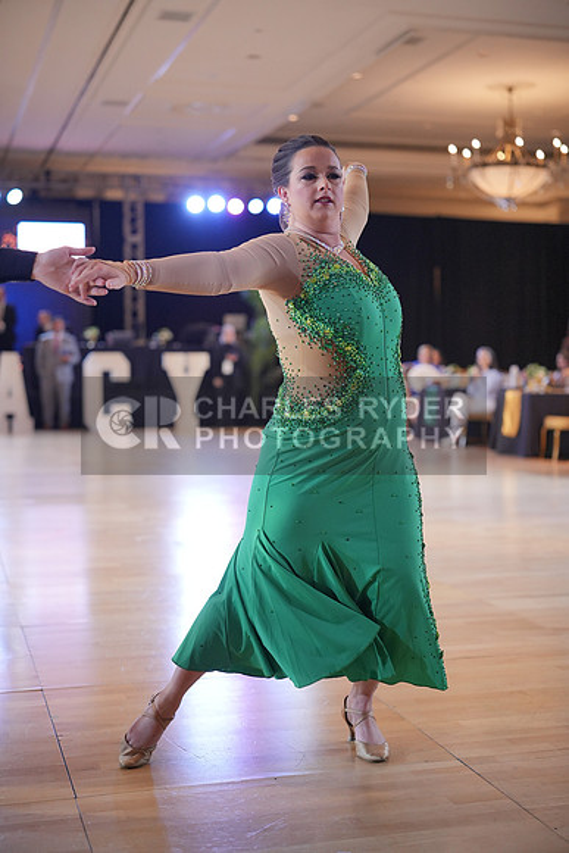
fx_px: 1185
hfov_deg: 27.0
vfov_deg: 39.6
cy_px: 426
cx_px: 284
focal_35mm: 50
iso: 2000
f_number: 2
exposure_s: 1/500
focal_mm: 50
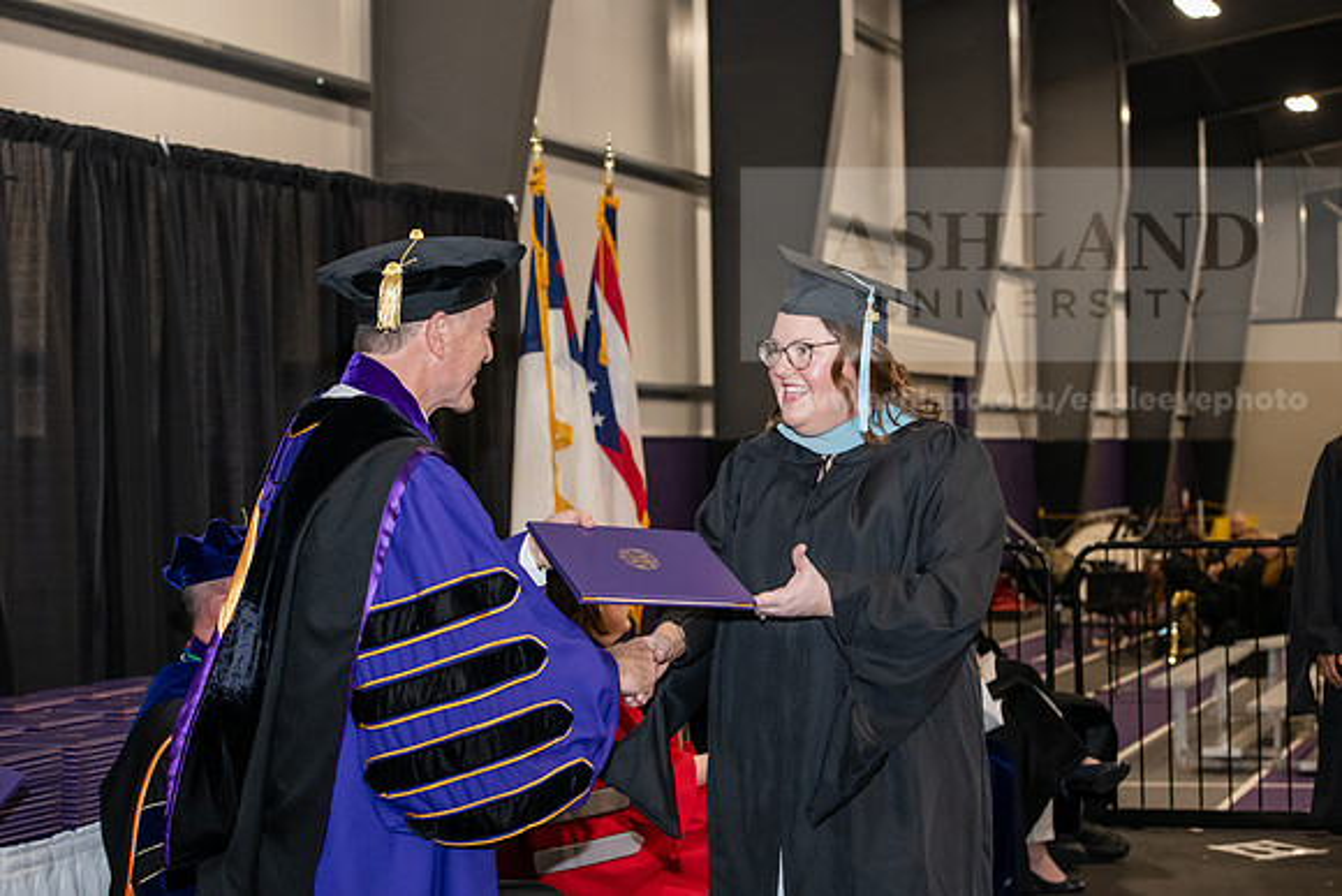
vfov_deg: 19.5
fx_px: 2610
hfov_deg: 28.8
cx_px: 671
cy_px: 448
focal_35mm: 70
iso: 2500
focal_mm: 70
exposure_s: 1/200
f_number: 5.6
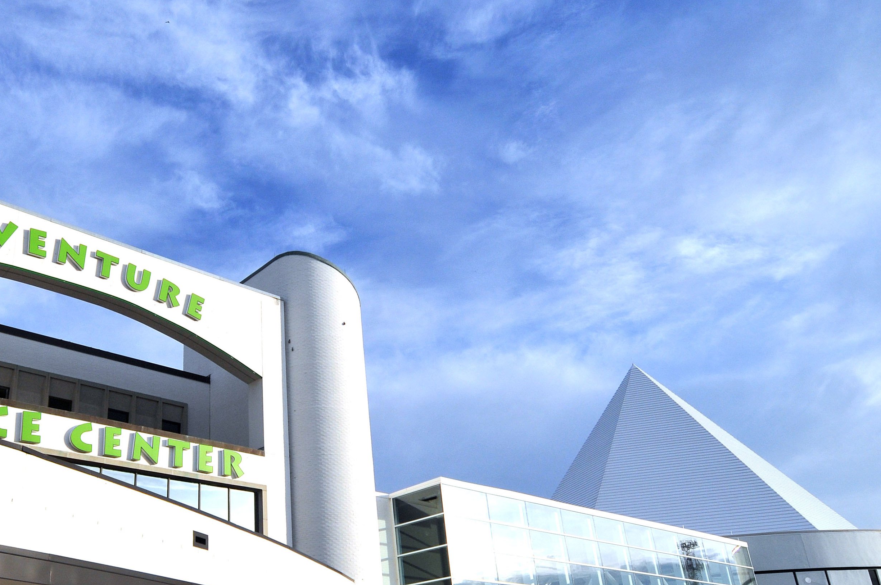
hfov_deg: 58.6
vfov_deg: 41.8
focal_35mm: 31
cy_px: 377
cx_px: 274
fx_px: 758
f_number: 5.6
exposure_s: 1/1250
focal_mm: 12
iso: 250
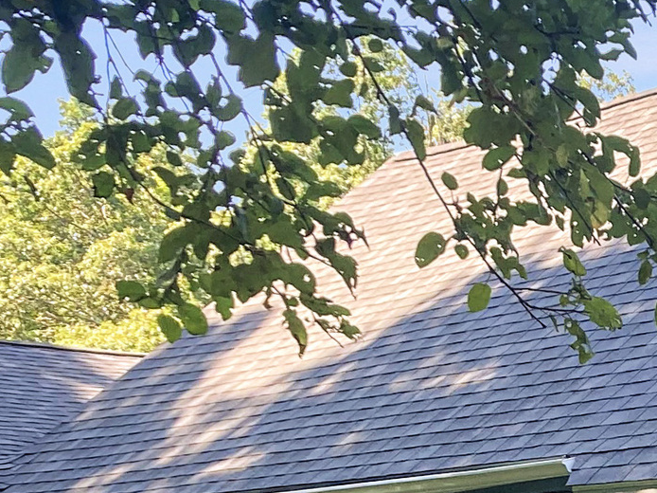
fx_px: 2353
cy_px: 828
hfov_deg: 14.8
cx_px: 968
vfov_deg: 11.3
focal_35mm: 124
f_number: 1.8
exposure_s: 1/121
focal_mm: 3.99
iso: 25
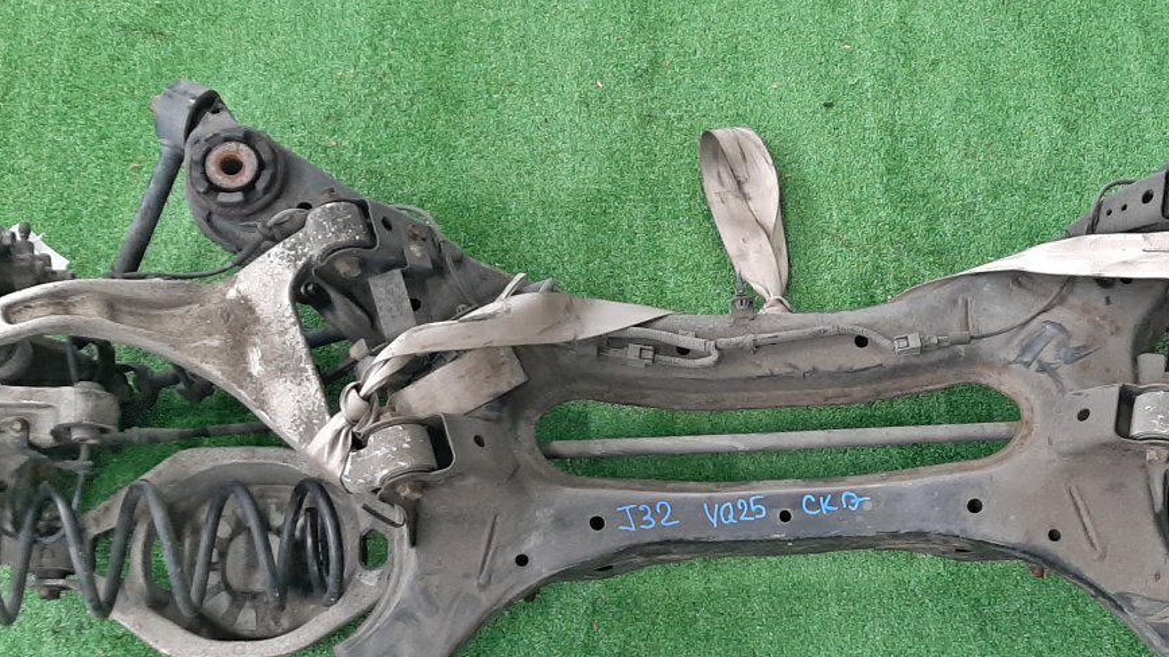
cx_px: 739
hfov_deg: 43.3
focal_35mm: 47
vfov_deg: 24.8
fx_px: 1457
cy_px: 568
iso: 195
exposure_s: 1/50
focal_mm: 3.93
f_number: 1.7
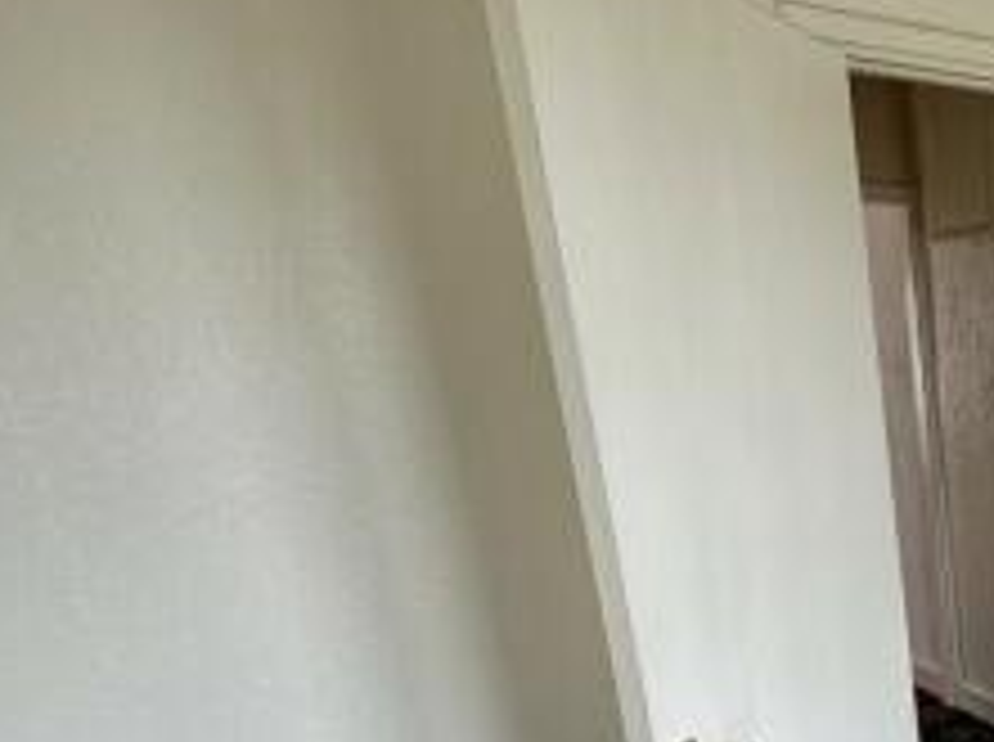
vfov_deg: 36.4
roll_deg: +0.1
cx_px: 1257
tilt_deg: -17.8
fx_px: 1061
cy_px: 654
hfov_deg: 35.9
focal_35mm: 37
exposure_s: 1/99
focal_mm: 2.22
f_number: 2.2
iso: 40
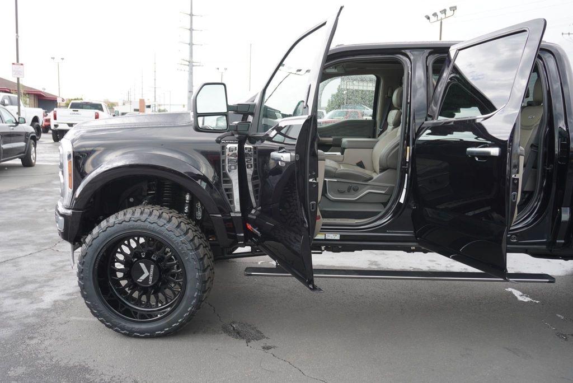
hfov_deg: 59.5
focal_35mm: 32
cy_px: 192
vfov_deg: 41.8
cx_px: 286
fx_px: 502
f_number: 4.5
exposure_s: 1/80
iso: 100
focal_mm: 21
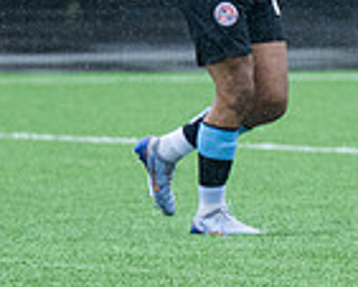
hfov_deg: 2.0
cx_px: 343
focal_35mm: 955
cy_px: -163
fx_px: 10126
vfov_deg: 1.6
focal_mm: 160
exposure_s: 1/2000
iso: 1000
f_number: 4
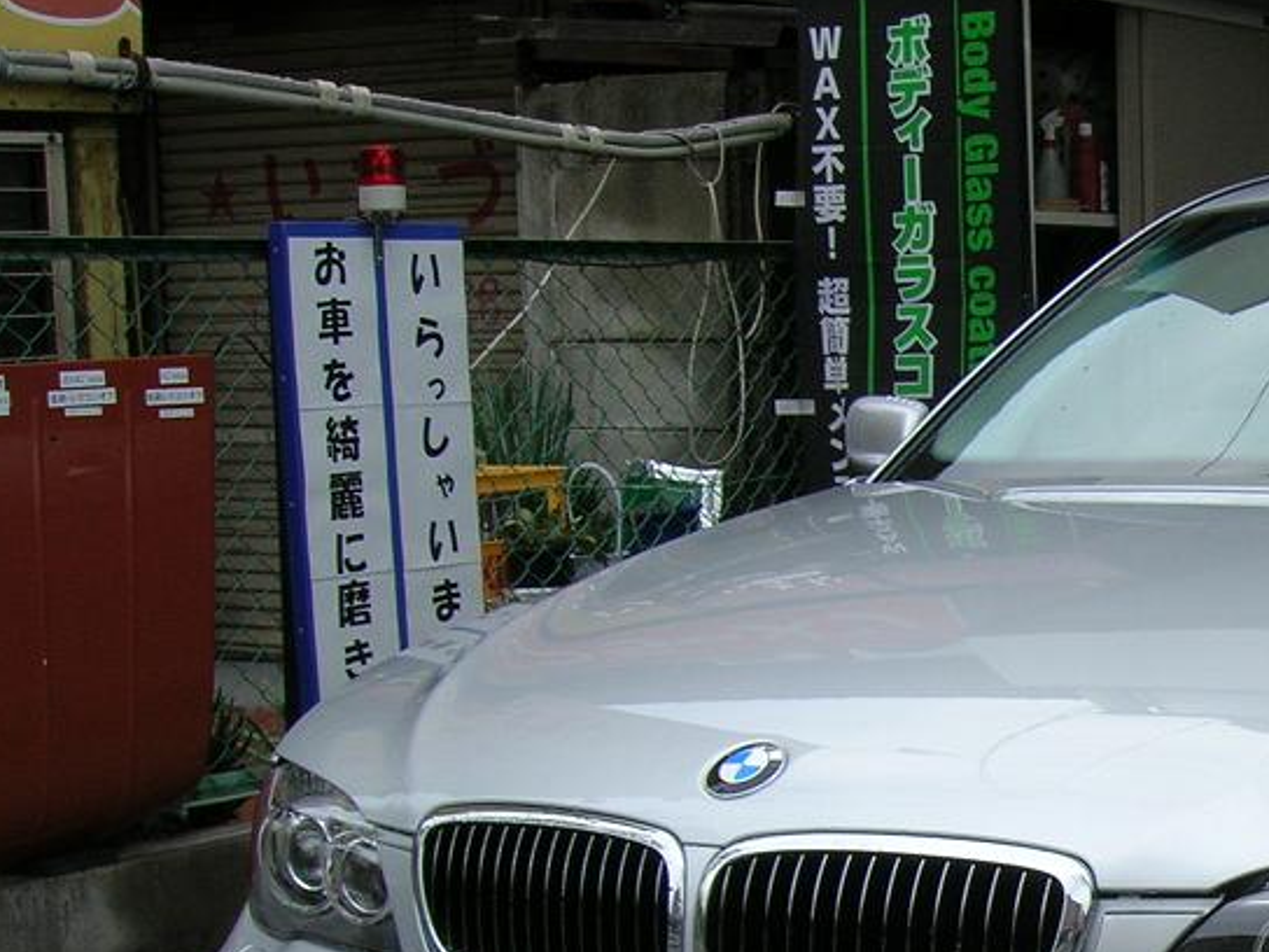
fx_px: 2969
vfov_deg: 17.8
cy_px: 922
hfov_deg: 22.4
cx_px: 1484
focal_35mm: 81
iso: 50
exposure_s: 1/176
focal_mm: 5.7
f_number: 4.9
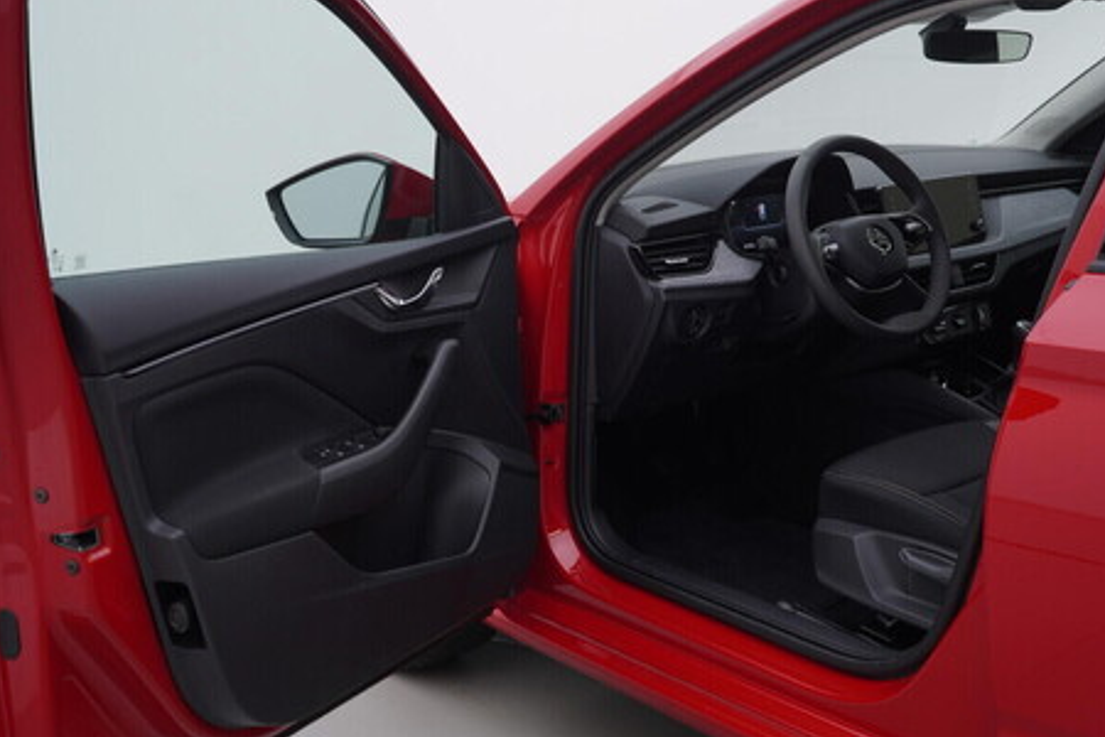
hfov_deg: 44.4
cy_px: 345
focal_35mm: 44
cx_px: 611
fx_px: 1350
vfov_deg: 30.5
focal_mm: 24
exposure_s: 1/80
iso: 125
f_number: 4
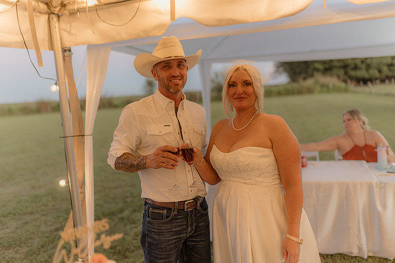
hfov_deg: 54.4
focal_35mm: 35
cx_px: 198
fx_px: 384
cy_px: 132
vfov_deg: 37.9
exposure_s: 1/125
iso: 500
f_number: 1.4
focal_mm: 35
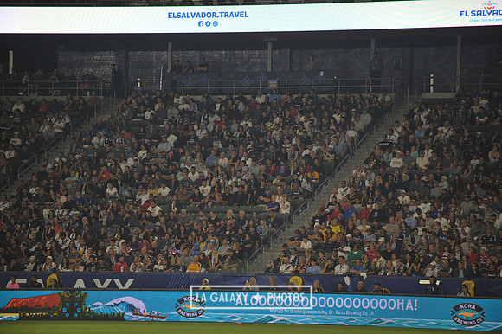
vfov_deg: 7.6
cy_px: 167
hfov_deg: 11.4
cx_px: 251
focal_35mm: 180
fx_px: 2508
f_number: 2.8
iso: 1250
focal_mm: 180
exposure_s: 1/1000
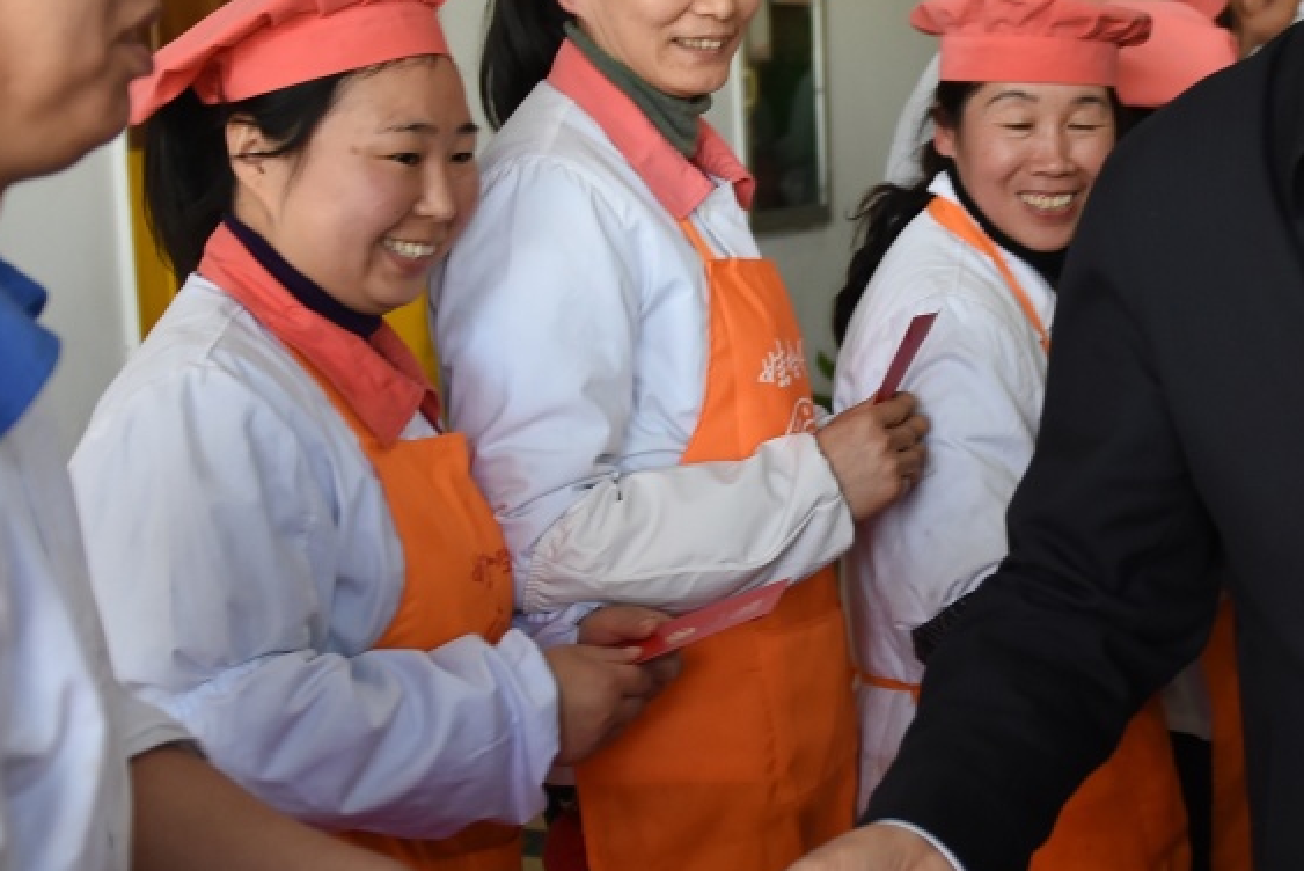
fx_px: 2319
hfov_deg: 30.8
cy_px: 484
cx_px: 994
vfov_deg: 21.3
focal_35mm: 64
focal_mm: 24
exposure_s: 1/200
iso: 900
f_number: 2.8
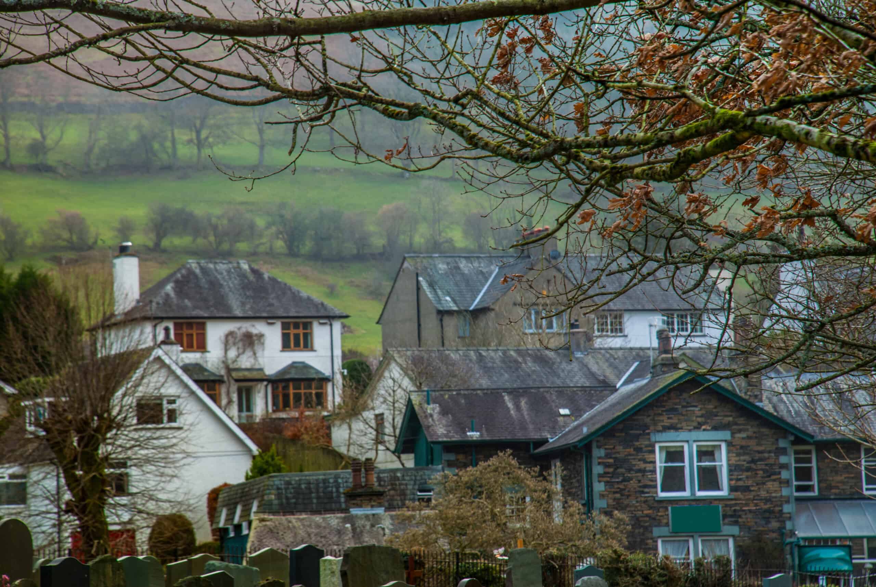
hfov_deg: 10.1
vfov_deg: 6.8
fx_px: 4934
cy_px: 294
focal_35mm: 202
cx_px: 438
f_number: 11
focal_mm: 135
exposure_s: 1/30
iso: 100
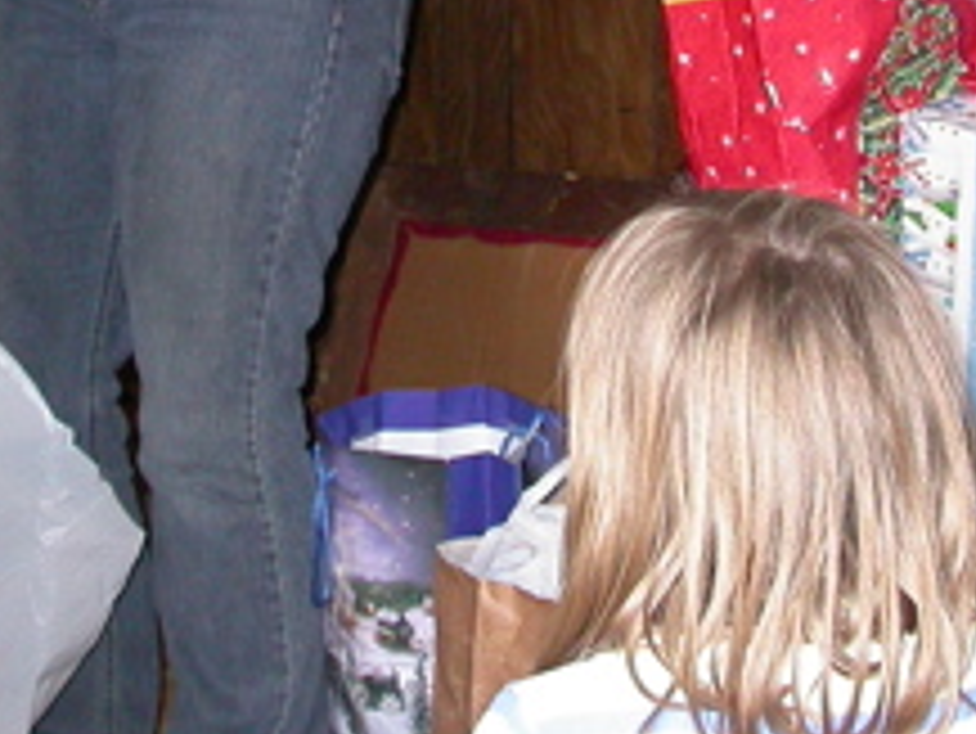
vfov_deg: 12.9
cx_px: 472
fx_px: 3160
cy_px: -149
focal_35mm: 112
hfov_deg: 17.6
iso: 200
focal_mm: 7.85
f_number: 2.6
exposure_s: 1/60
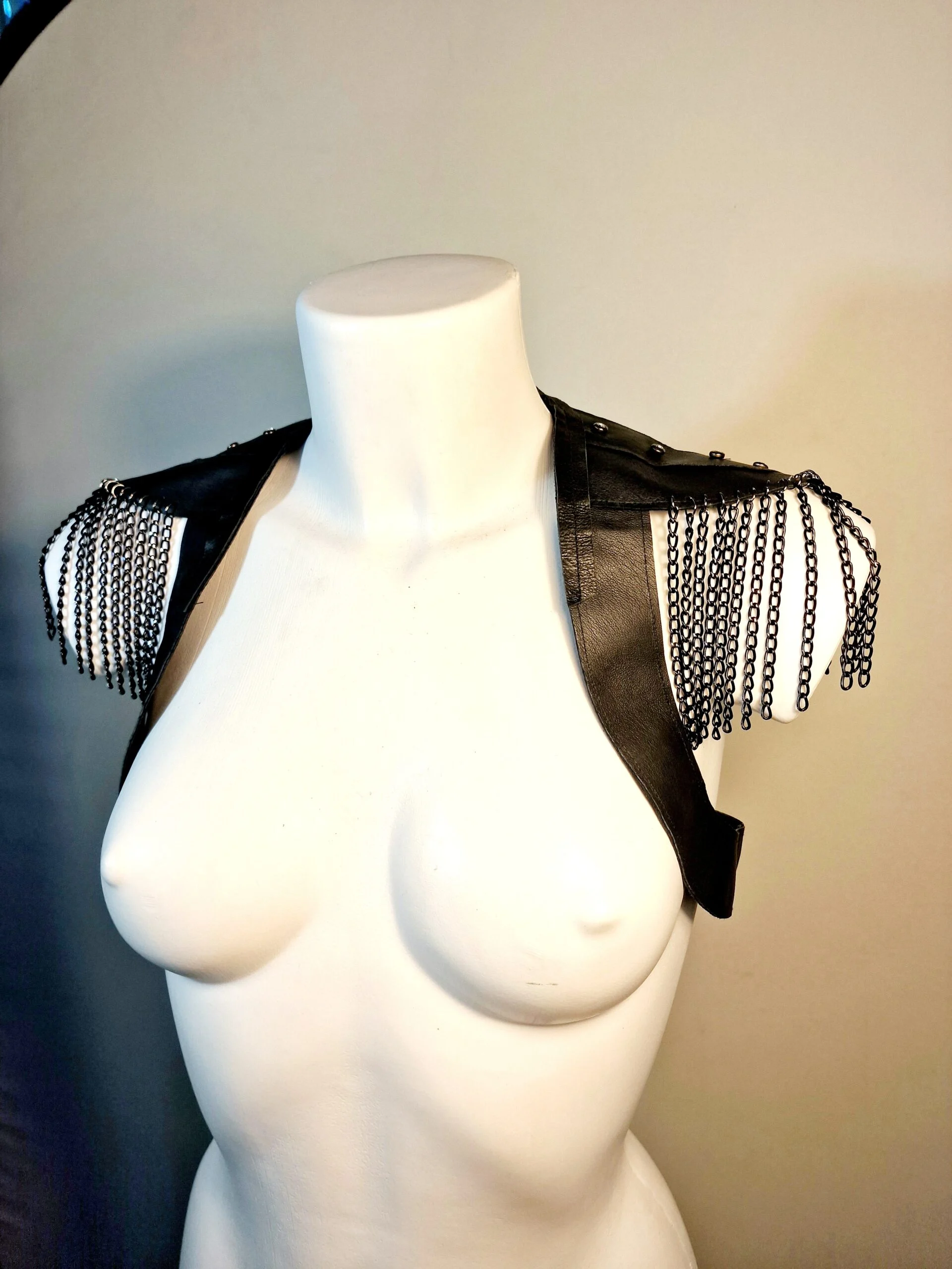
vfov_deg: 73.9
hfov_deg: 58.9
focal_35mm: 23
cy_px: 634
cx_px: 476
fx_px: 843
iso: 50
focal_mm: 6.4
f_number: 1.8
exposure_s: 1/182
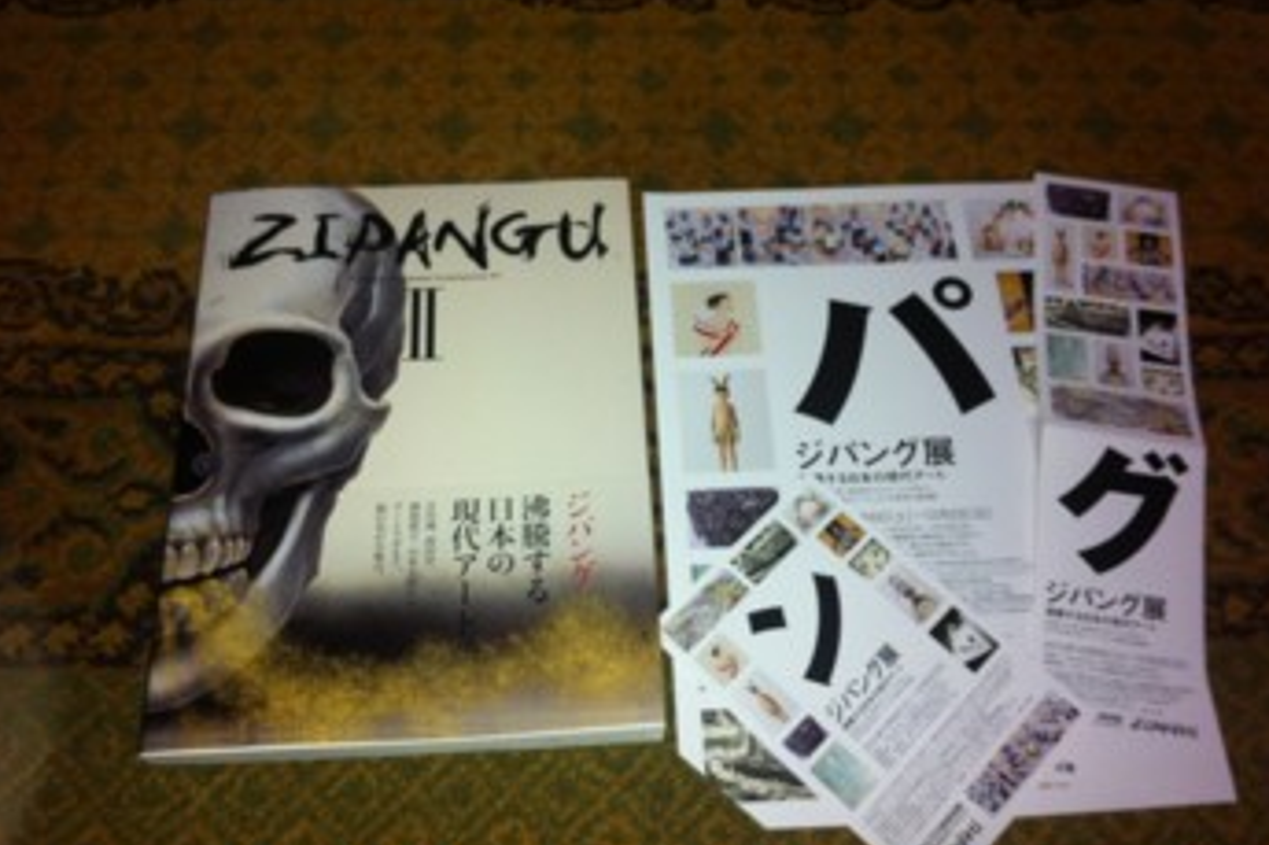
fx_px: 1304
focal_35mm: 37
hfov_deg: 51.9
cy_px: 437
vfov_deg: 35.9
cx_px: 634
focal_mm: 3.85
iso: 80
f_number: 2.8
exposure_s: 1/25
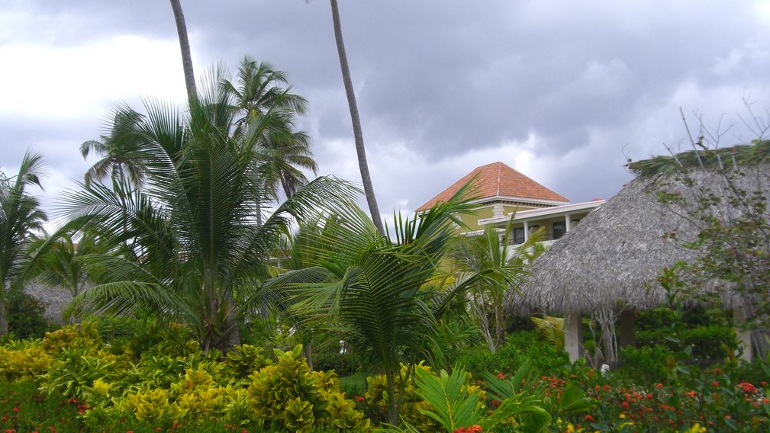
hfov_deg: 48.3
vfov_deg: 28.3
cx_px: 380
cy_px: 245
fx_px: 858
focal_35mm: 42
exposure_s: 1/160
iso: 100
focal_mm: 6.2
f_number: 8
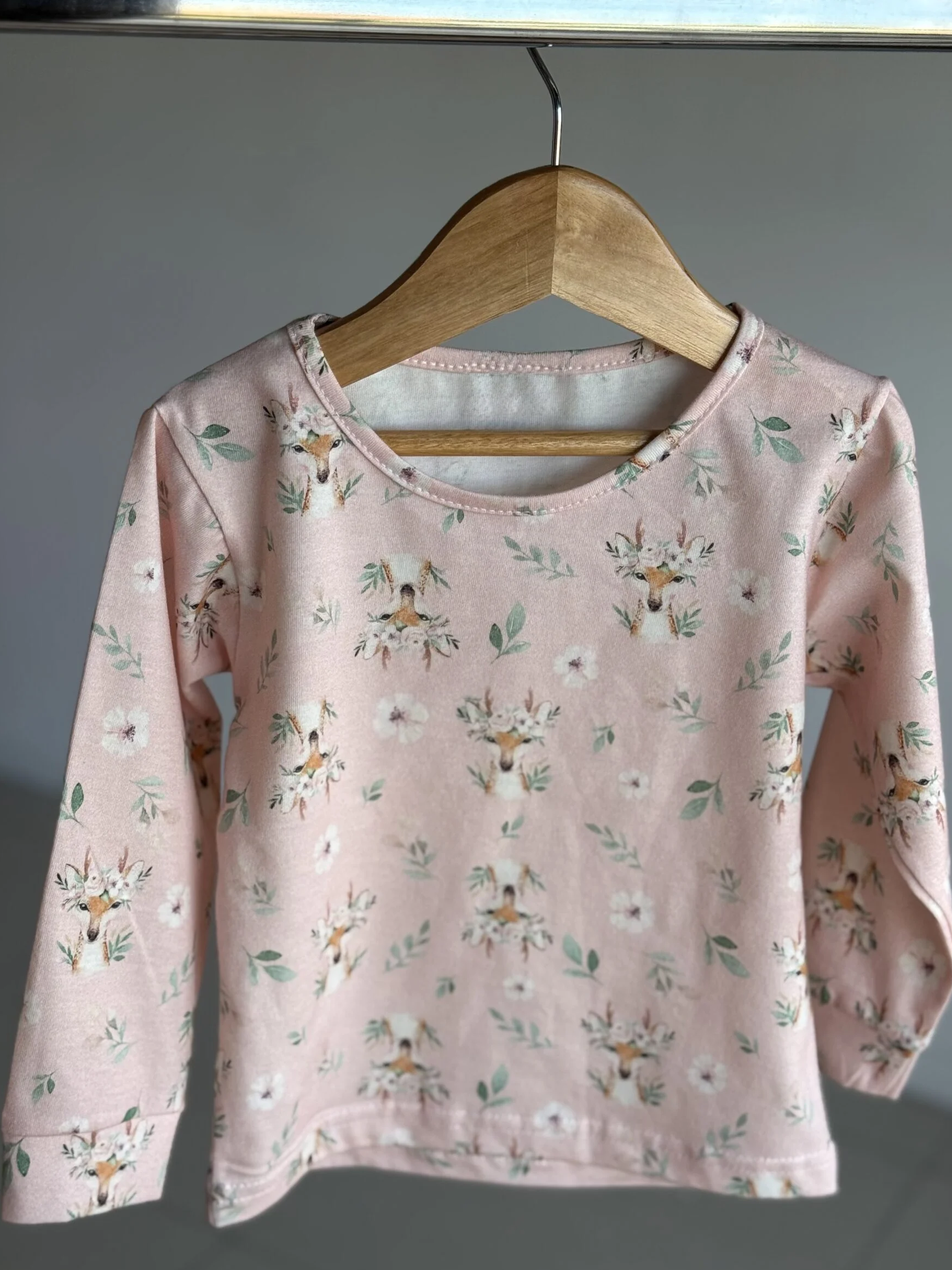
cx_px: 471
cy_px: 700
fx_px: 1943
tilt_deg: -22.1
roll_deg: -4.0
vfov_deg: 36.1
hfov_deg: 27.5
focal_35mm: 53
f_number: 1.78
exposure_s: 1/596
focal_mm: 6.76
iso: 64
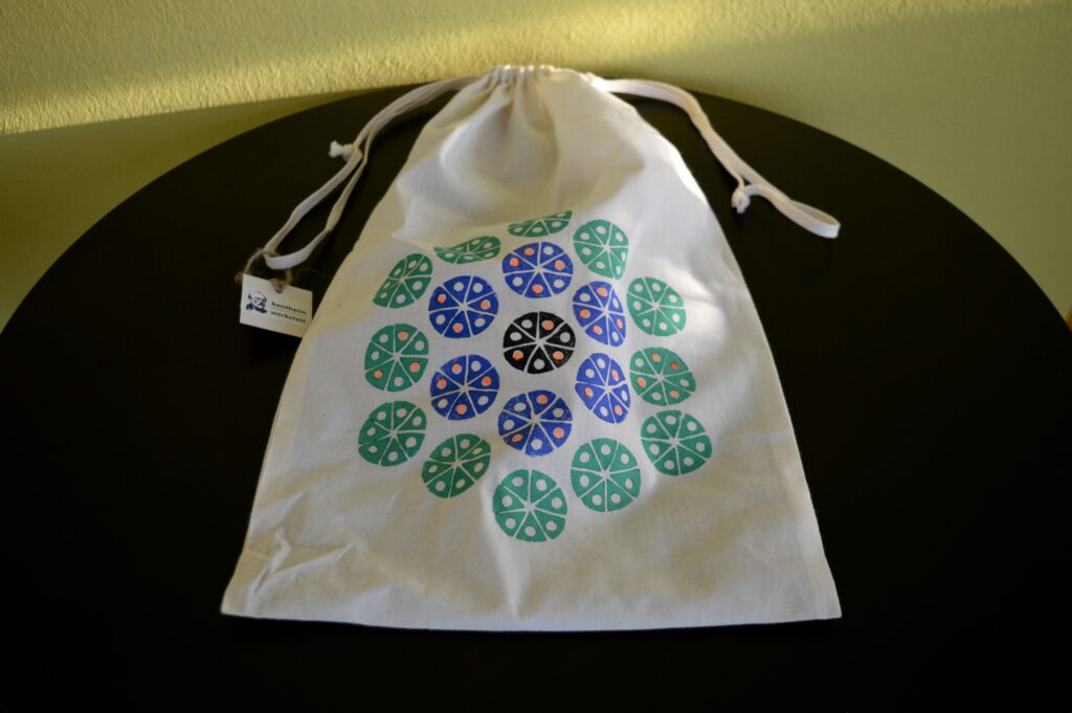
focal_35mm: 42
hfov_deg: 46.4
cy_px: 356
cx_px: 536
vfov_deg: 31.8
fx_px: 1250
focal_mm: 28
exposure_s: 1/60
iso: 500
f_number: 4.2
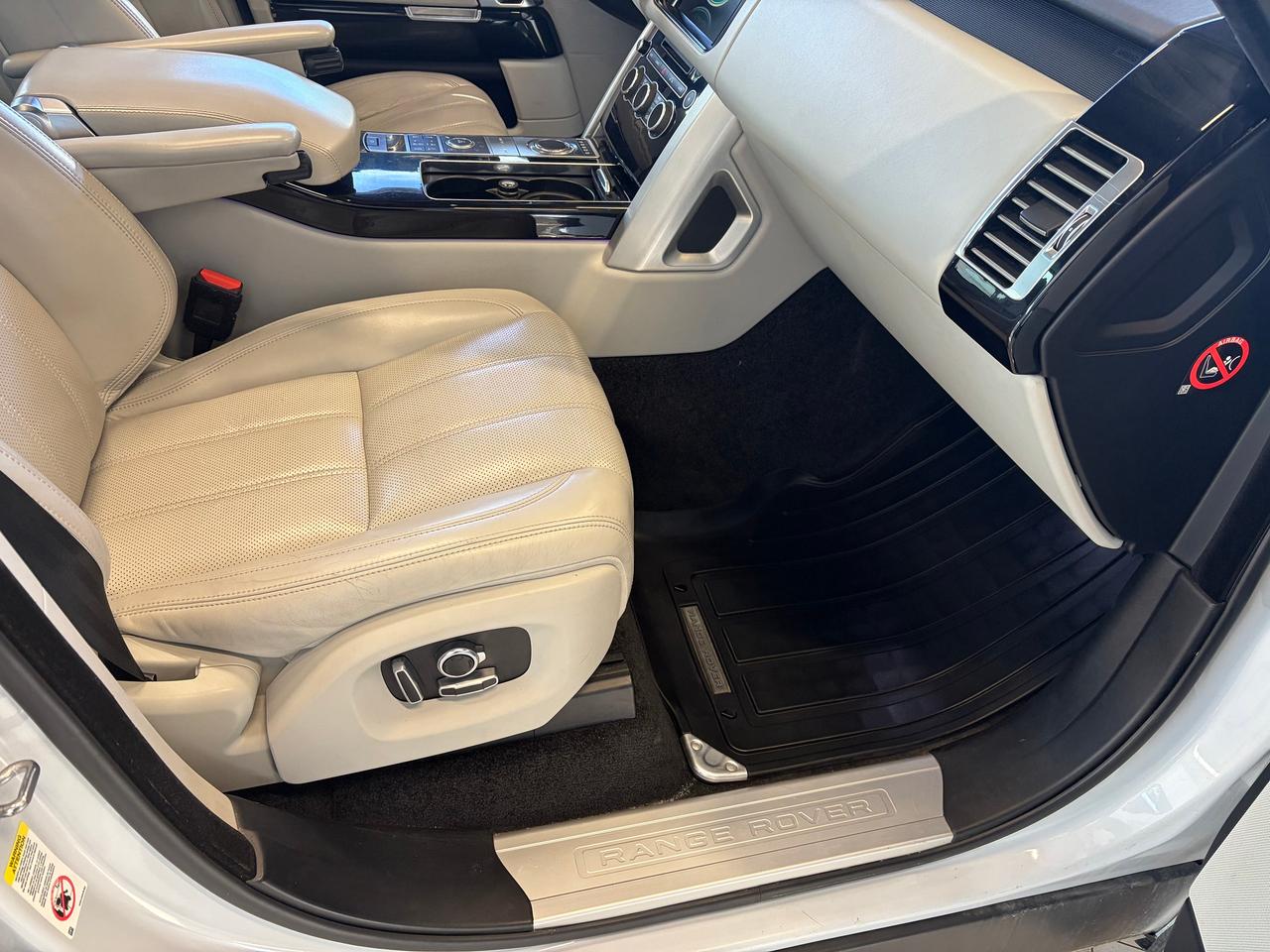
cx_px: 635
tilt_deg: -38.1
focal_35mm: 26
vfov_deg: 53.1
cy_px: 476
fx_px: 954
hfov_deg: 67.3
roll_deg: -4.2
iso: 125
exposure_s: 1/65
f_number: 1.6
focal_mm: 5.96
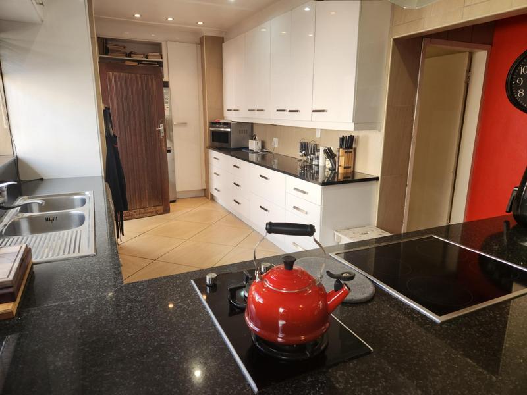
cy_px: 198
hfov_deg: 73.9
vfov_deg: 58.9
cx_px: 264
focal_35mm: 23
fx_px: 350
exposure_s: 1/100
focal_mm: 5.4
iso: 80
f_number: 1.8
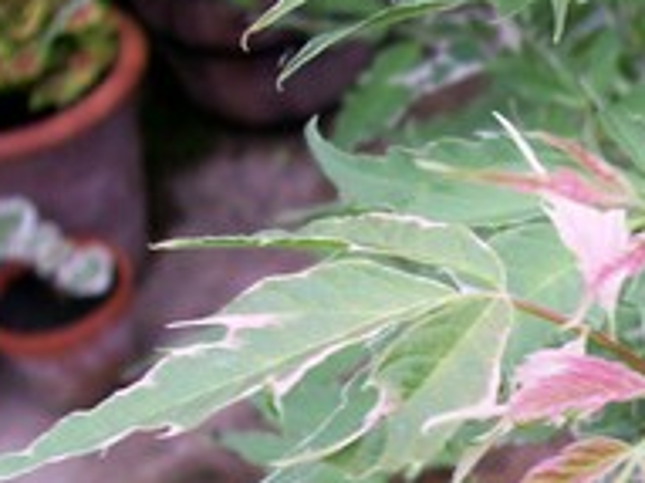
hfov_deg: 18.3
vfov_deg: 14.3
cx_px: 760
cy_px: 444
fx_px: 1899
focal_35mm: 102
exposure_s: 1/60.8
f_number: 2.7
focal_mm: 6
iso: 80
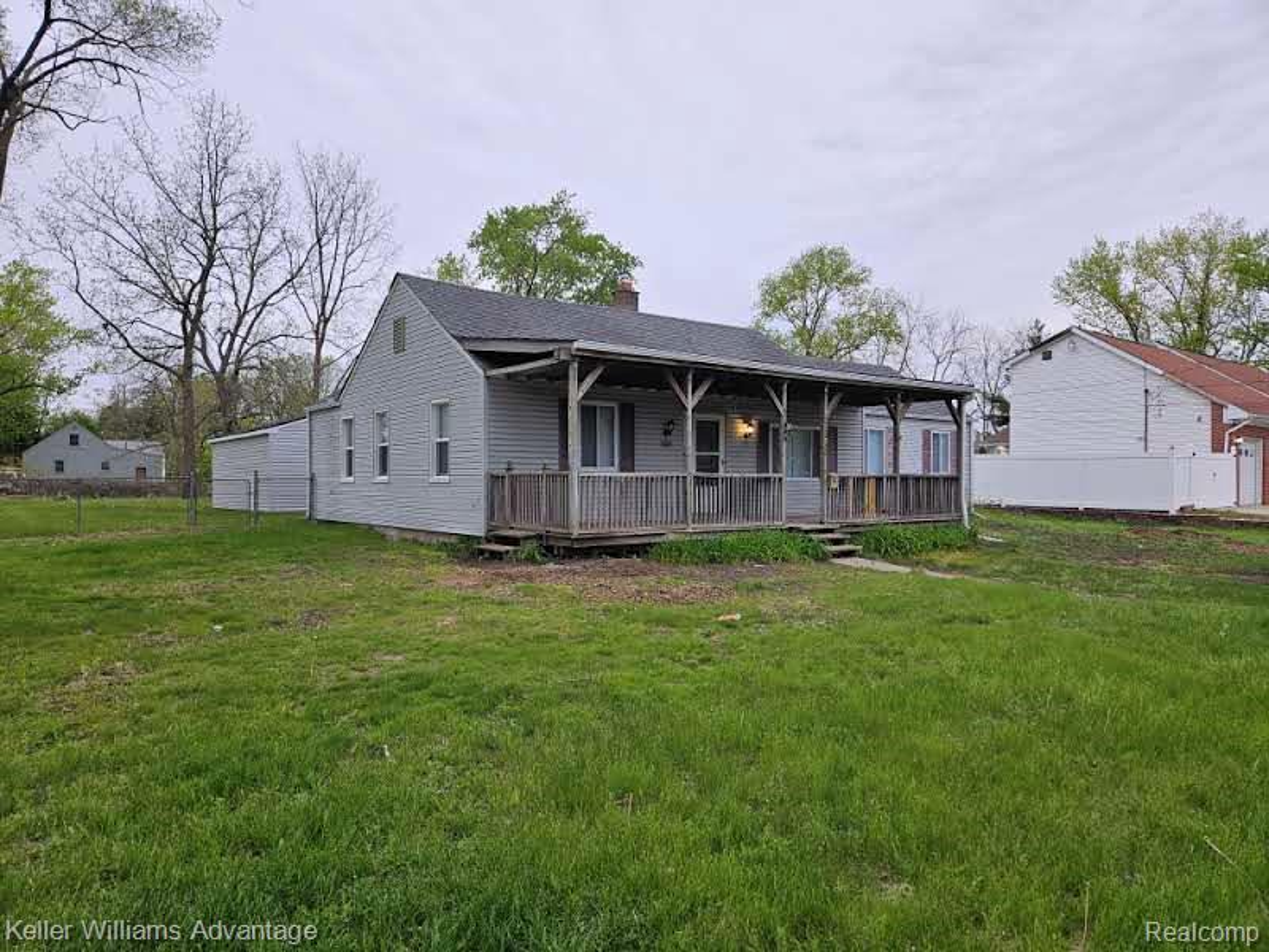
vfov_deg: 58.9
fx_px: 843
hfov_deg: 73.9
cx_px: 634
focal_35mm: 23
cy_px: 476
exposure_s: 1/213
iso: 40
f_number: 1.8
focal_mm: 5.4
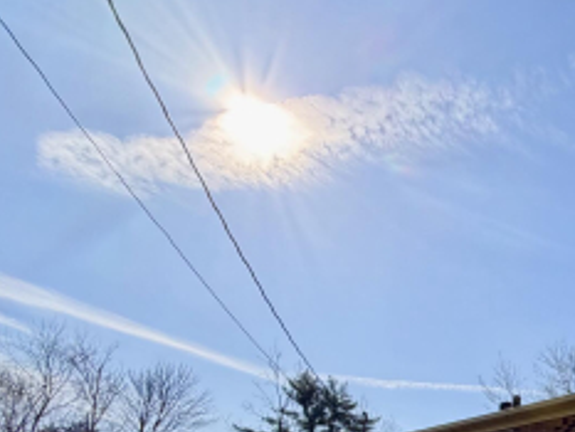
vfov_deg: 30.1
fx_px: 665
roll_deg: -2.7
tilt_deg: +5.1
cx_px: 714
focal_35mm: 40
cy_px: 533
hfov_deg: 35.2
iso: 25
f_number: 2.2
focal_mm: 2.22
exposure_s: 1/1105
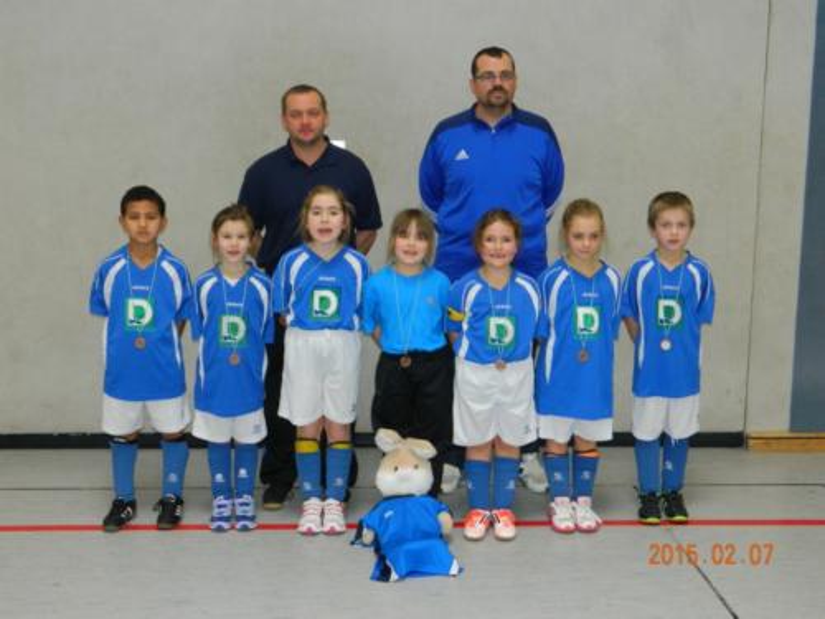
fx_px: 1120
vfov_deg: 30.9
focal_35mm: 47
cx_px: 412
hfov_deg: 40.4
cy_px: 310
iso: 250
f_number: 3.6
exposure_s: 1/50
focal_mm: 8.4
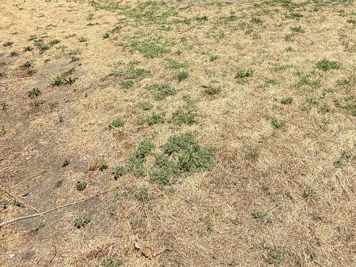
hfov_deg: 56.6
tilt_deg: -4.4
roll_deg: -0.1
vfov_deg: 37.3
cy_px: -24
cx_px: 200
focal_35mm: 32
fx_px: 329
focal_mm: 2.22
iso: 20
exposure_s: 1/888
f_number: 2.2
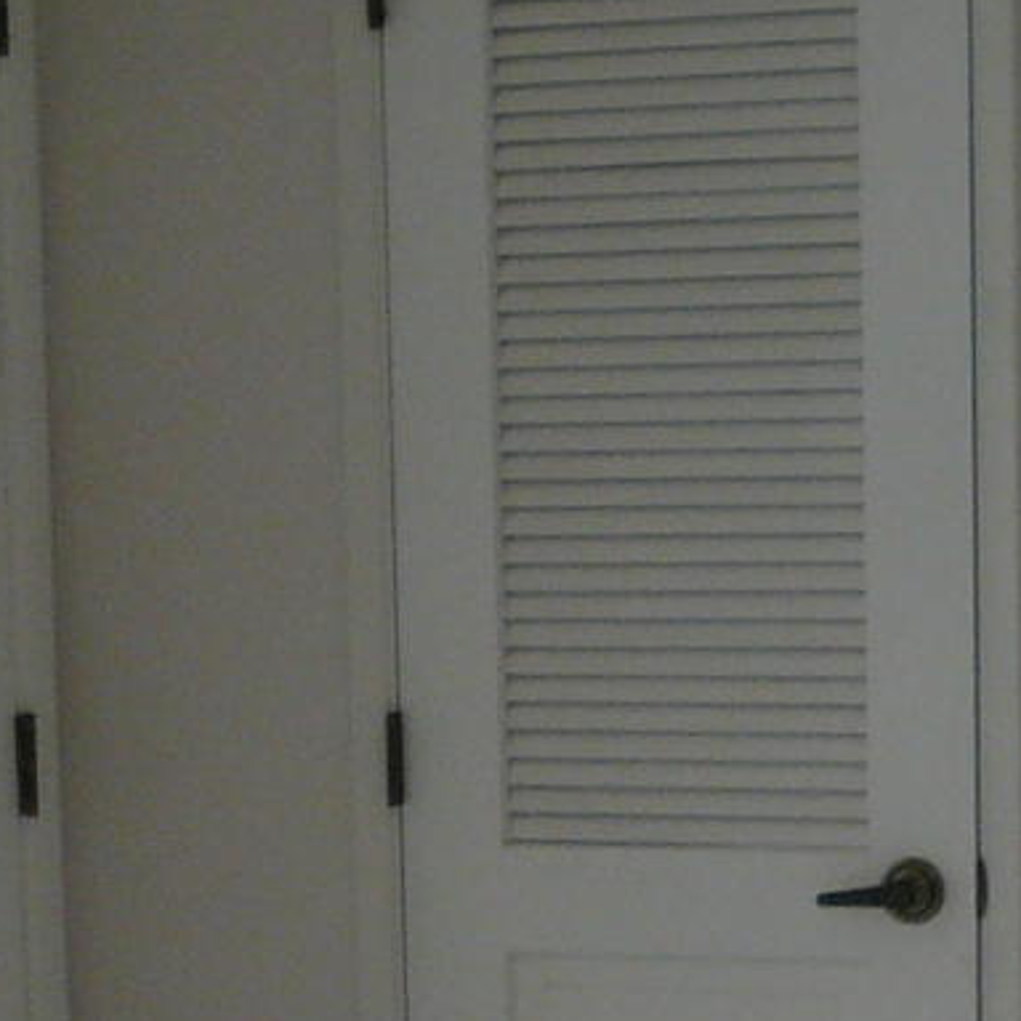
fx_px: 4405
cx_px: 370
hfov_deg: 13.2
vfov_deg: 12.7
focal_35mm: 132
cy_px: 1377
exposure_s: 1/25
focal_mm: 4.6
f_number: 2.8
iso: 100
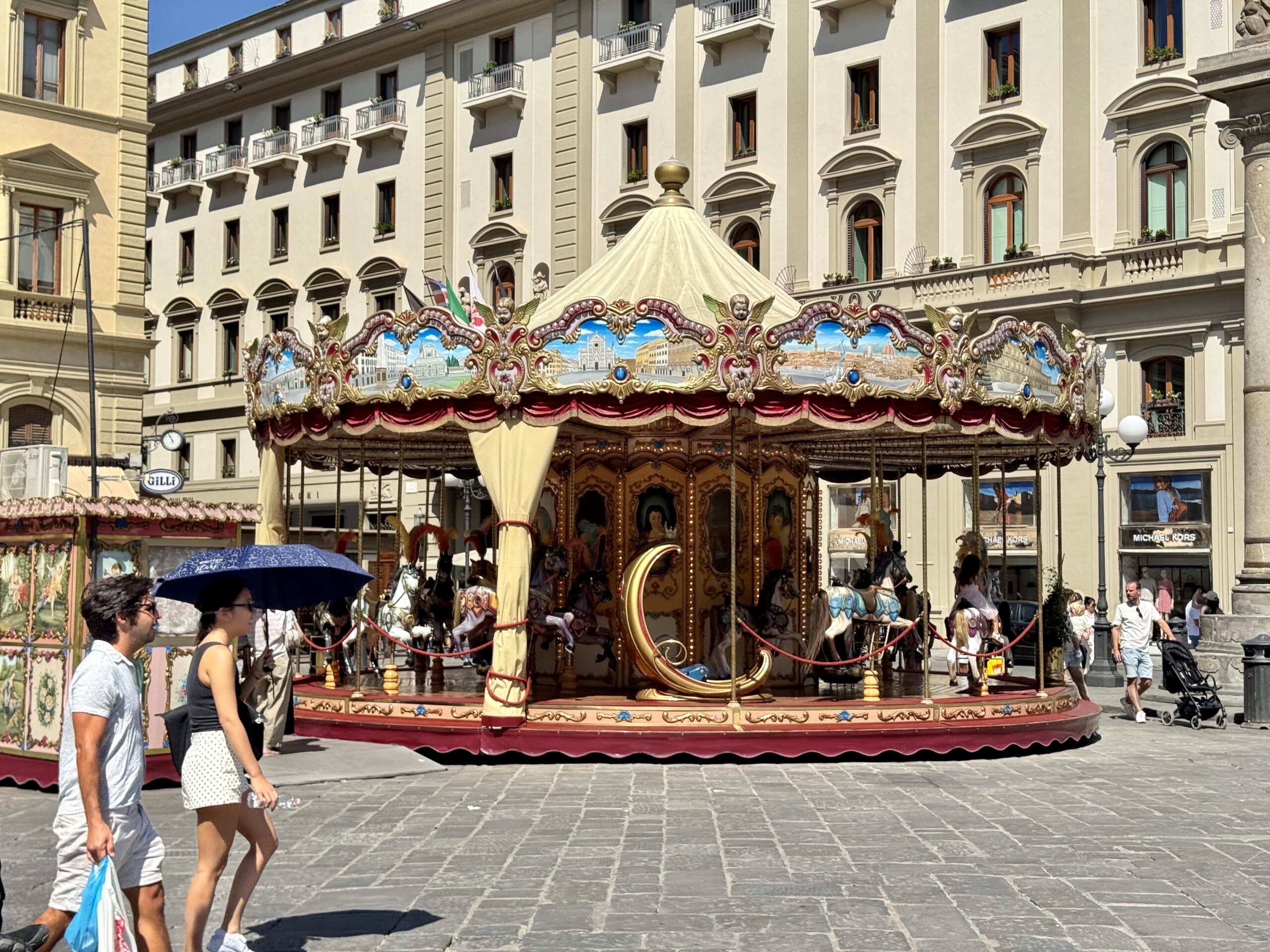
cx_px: 635
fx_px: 1761
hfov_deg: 39.7
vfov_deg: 30.3
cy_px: 476
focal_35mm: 48
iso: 64
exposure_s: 1/6410
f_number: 1.78
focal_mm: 6.76
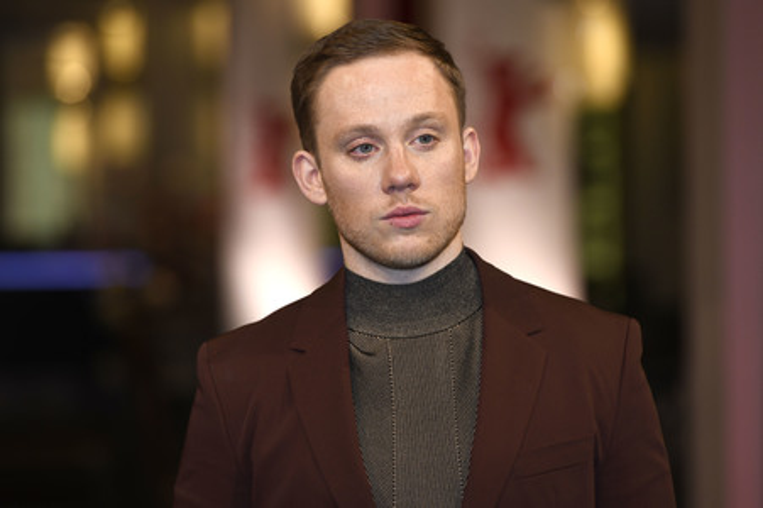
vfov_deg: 6.9
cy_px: 254
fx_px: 4236
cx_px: 382
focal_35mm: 200
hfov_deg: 10.3
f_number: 4.5
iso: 1000
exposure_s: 1/400
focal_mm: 200
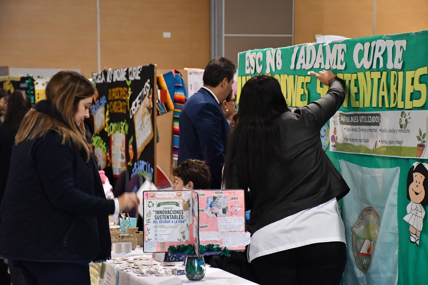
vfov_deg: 13.0
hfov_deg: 19.5
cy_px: 142
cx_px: 214
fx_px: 1248
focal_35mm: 105
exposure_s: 1/50
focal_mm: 70
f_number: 5.6
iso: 3200
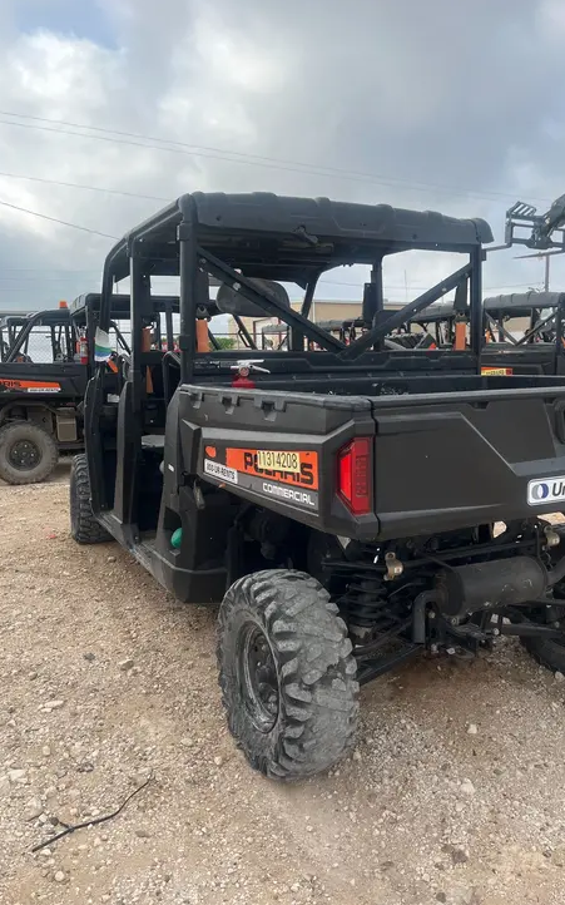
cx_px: 309
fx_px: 690
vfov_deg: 66.5
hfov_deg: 44.5
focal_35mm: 28
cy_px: 456
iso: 50
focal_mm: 5.1
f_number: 1.6
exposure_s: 1/1266
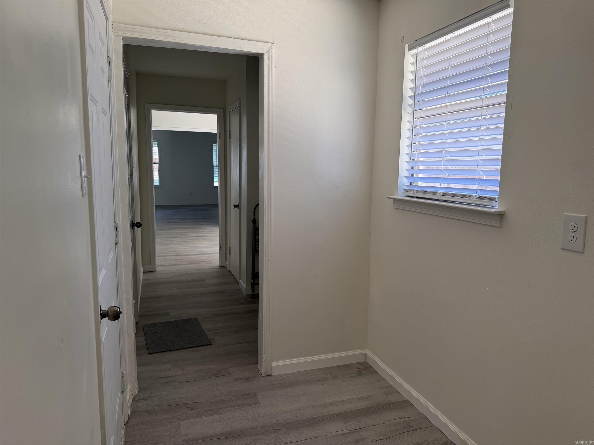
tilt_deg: -7.1
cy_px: 222
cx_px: 297
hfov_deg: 71.6
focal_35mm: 24
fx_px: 412
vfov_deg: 56.8
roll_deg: -0.6
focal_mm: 6.76
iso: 100
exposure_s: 1/121
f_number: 1.78
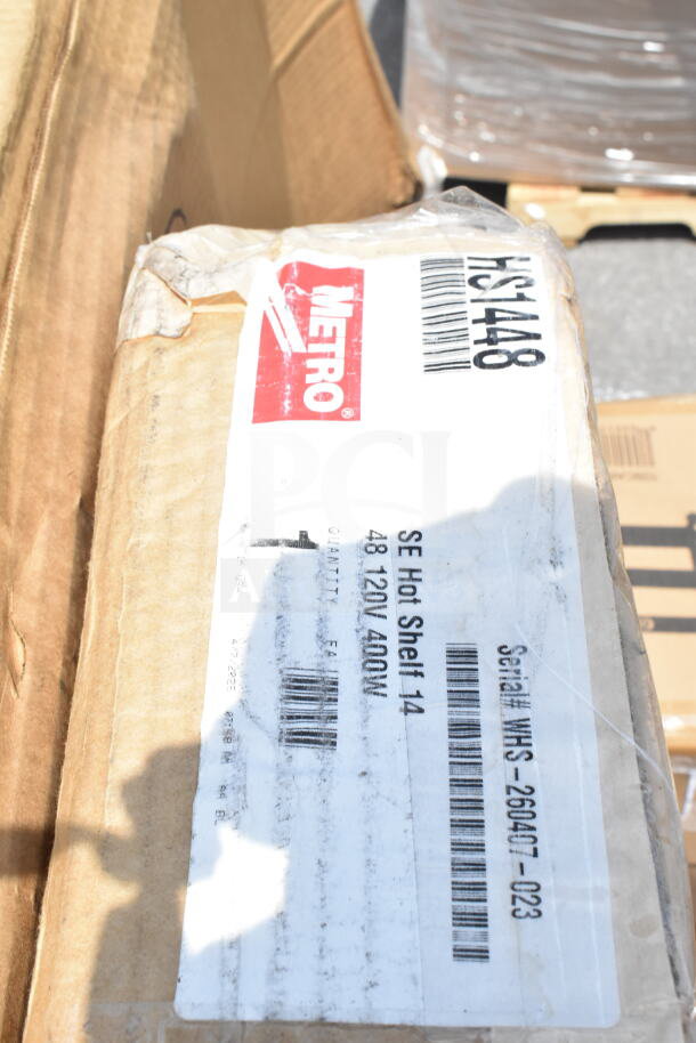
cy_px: 522
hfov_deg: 31.9
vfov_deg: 46.4
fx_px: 1217
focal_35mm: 42
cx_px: 348
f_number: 16
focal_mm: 28
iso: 1600
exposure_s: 1/1000
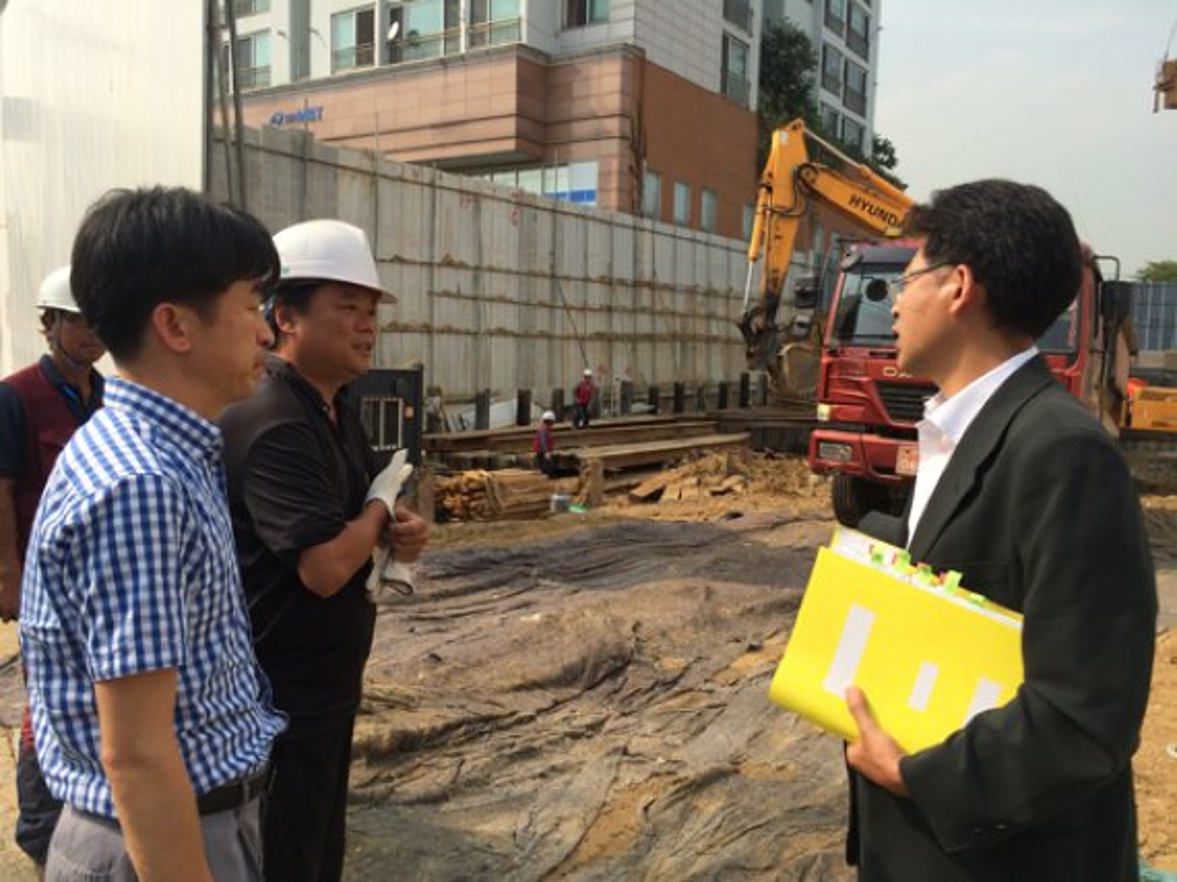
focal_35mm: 29
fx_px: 986
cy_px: 441
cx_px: 588
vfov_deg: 48.2
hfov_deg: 61.7
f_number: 2.2
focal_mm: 4.15
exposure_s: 1/1520
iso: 32
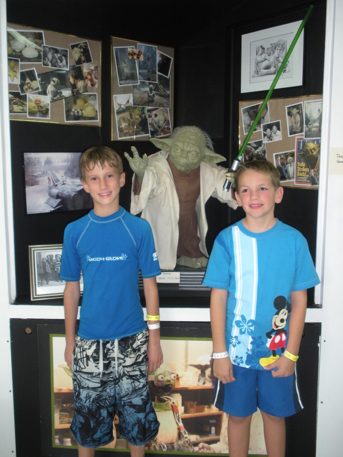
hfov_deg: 39.7
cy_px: 228
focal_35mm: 36
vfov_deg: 51.3
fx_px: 475
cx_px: 172
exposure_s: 1/38.4
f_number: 3.5
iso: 155
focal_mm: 6.3
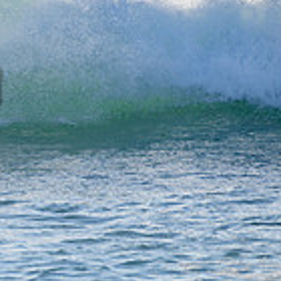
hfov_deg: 1.0
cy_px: 59
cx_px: -209
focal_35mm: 1765
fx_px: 16210
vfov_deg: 1.0
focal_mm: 500
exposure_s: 1/1250
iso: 160
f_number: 5.6
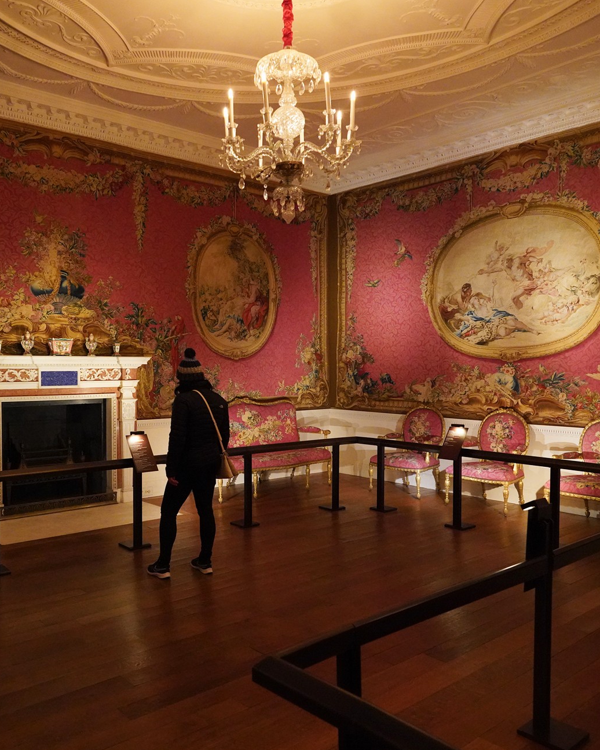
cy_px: 375
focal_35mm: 29
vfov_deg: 60.4
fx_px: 644
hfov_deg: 49.4
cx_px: 219
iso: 8000
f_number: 3.2
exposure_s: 1/100
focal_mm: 20
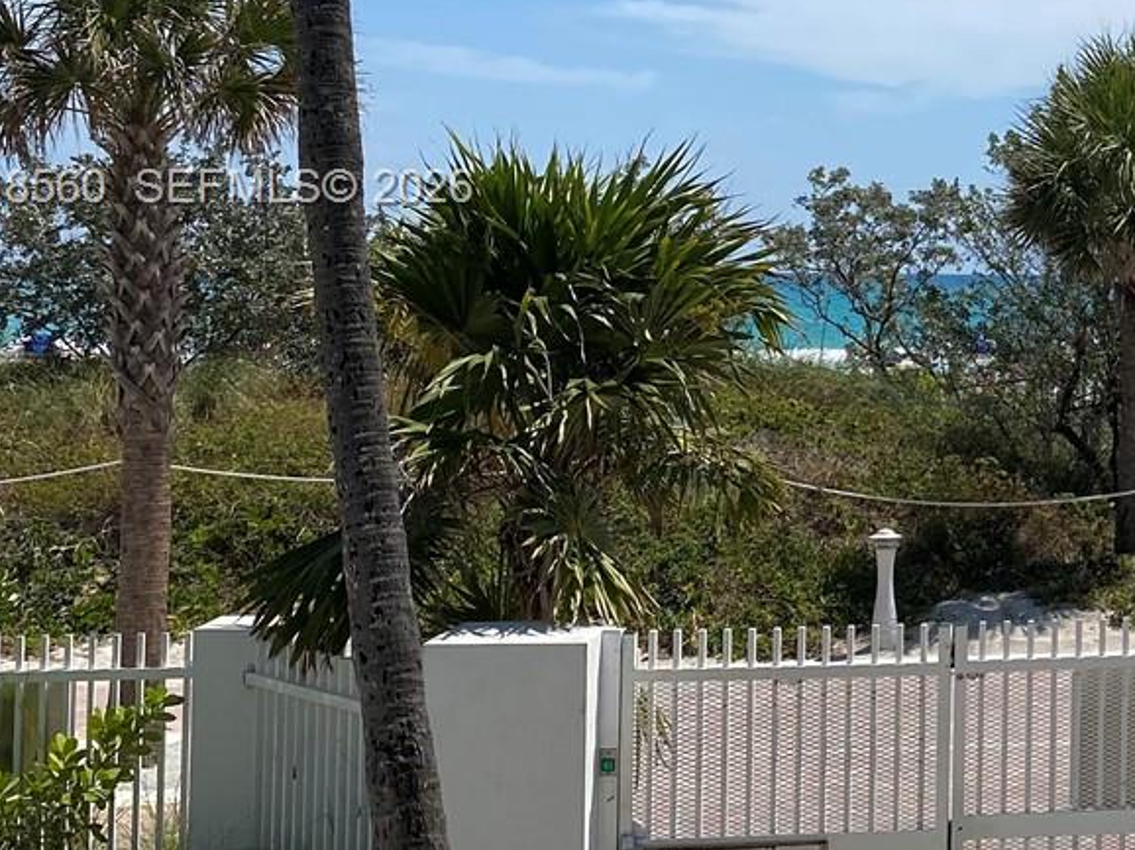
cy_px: 190
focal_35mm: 72
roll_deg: -1.3
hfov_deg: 24.1
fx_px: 2360
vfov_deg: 20.2
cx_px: 1433
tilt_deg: +1.8
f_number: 1.8
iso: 32
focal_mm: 4.25
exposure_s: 1/5025
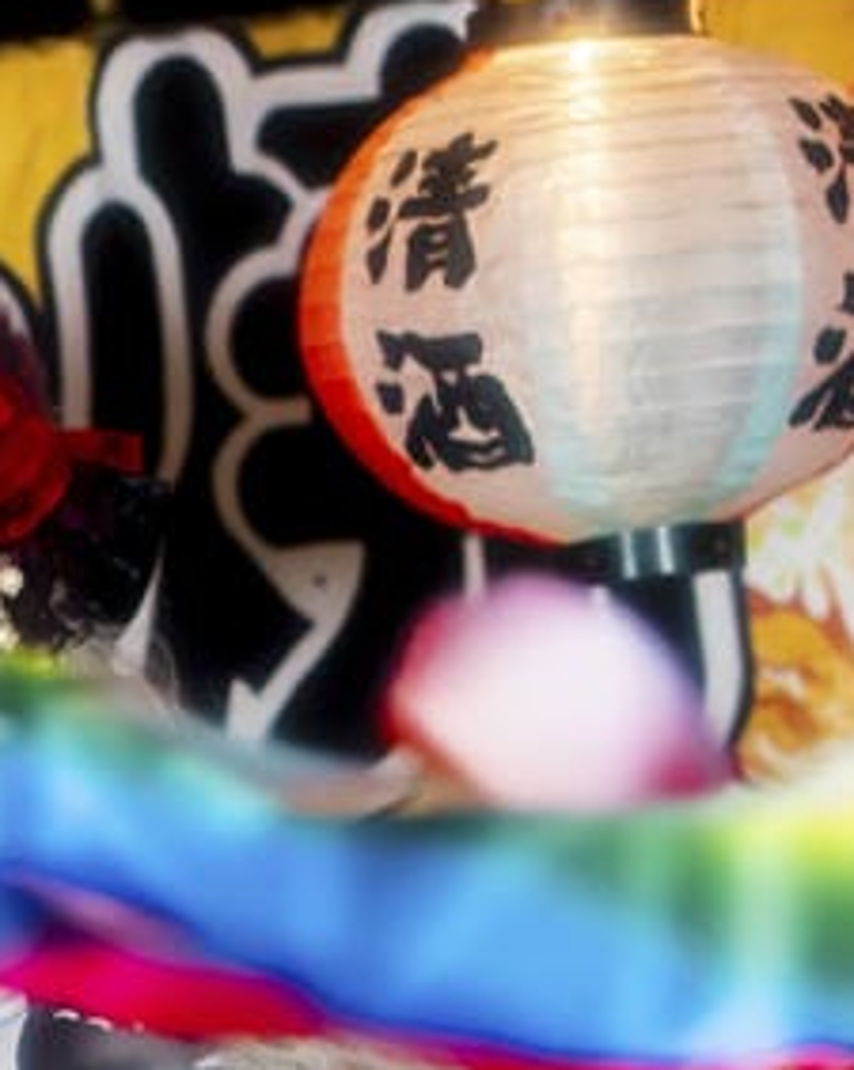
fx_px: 4430
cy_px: 1045
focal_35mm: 140
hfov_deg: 10.6
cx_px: -433
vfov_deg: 13.6
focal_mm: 35
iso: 400
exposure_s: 1/200
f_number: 2.5
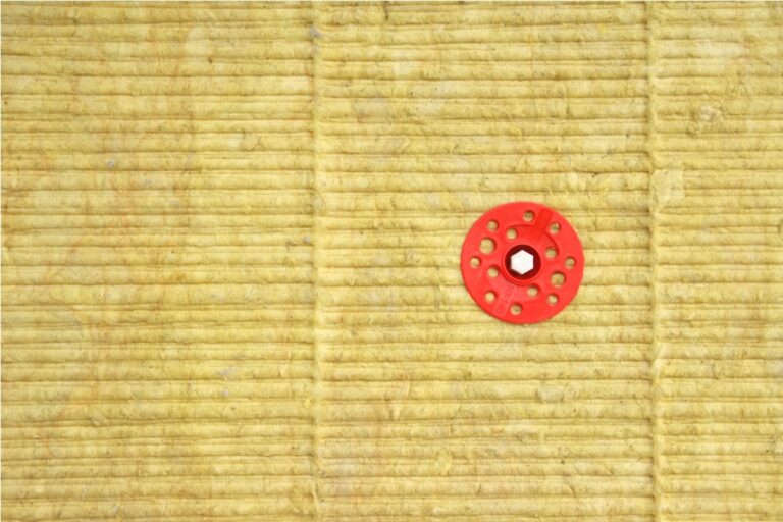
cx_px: 392
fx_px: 1000
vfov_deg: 29.2
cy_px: 261
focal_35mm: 46
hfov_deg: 42.7
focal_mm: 31
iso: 400
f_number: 8
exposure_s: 1/80
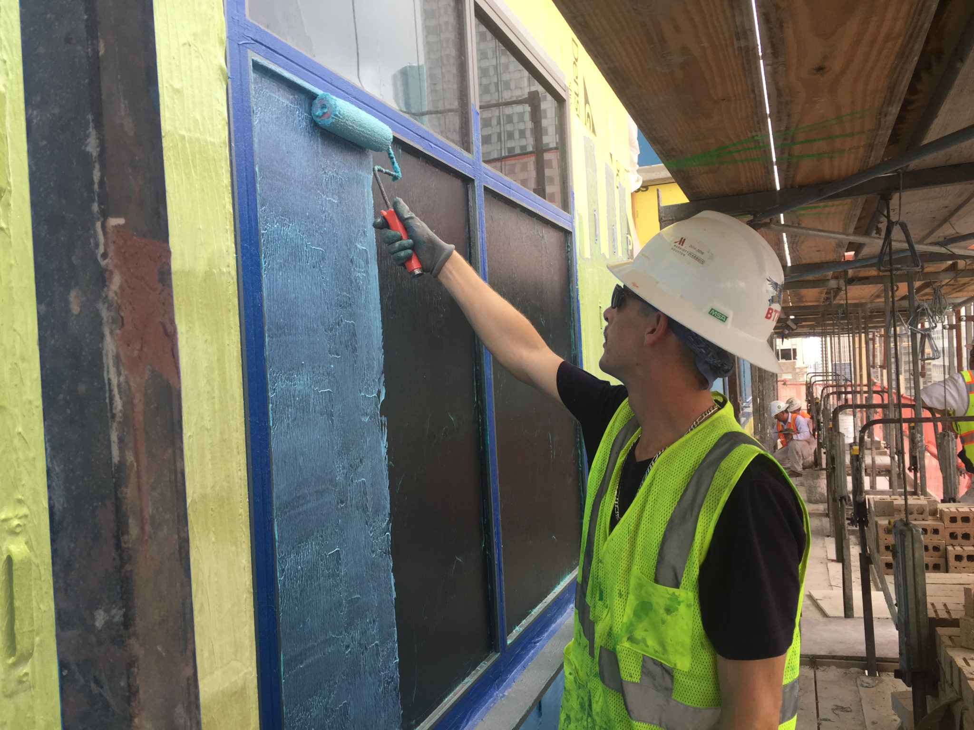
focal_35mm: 29
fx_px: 816
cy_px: 365
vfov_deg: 48.2
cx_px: 487
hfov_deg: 61.7
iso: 32
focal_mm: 4.15
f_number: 2.2
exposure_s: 1/145
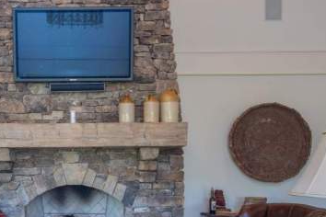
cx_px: 67
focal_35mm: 52
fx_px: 471
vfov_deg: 25.6
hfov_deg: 36.9
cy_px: 170
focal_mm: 23
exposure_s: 1/6
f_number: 7.1
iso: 320
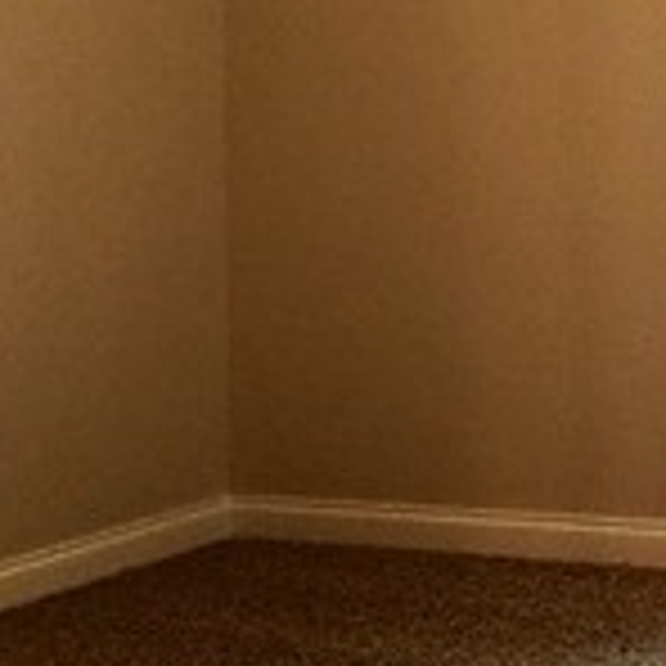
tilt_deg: +3.9
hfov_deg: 20.2
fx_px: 1807
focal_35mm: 83
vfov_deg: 20.5
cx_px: 684
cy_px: 72
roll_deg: +0.9
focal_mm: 4.15
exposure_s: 1/15
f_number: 2.2
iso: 100
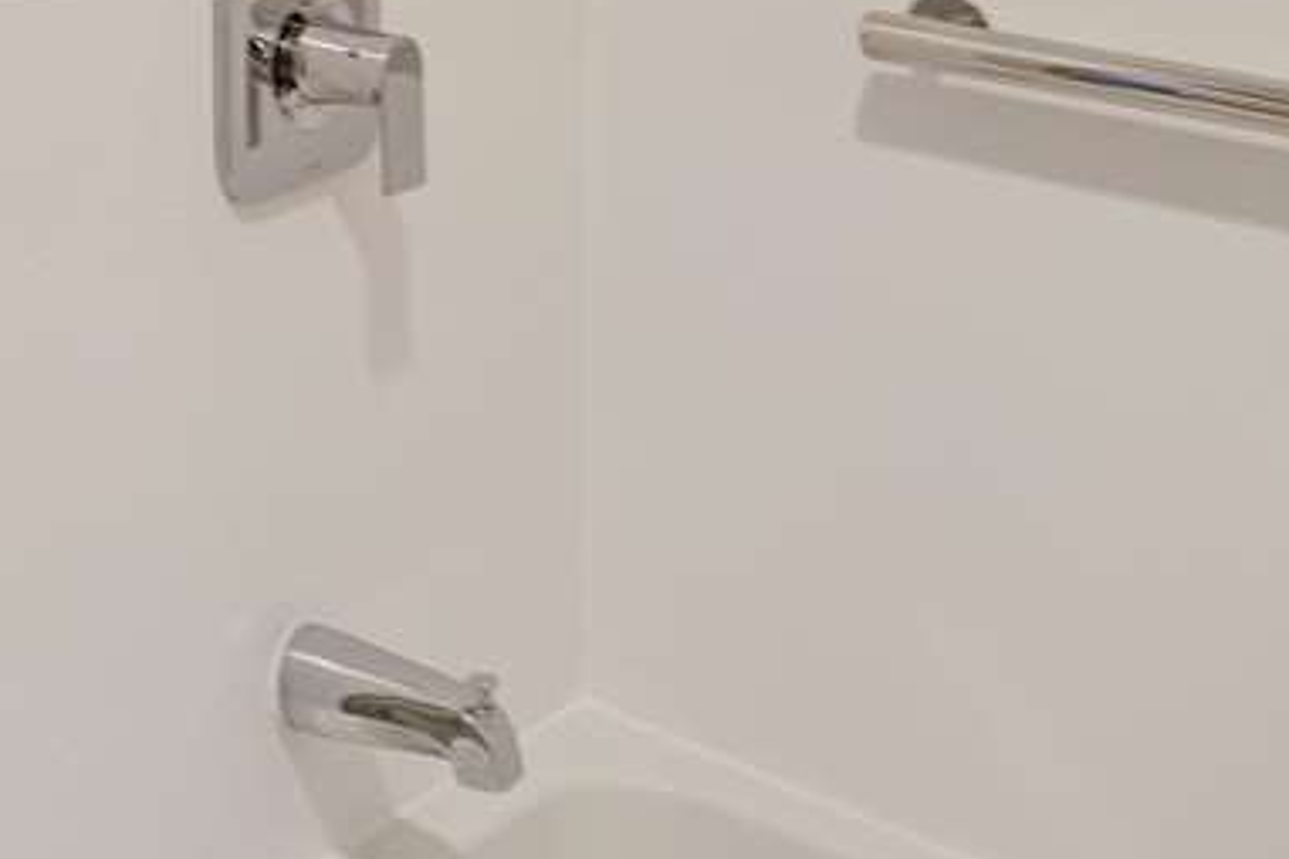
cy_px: -358
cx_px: -470
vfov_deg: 18.2
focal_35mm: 68
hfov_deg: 24.9
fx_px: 2434
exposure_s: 1/30
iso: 250
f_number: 7.1
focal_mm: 11.5
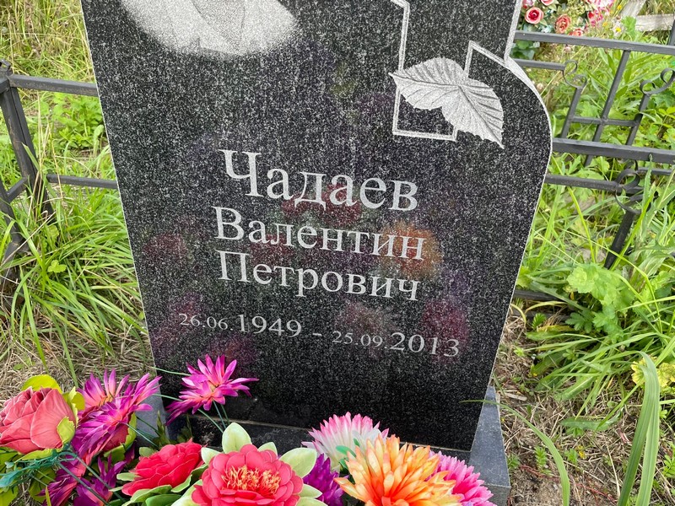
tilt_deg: -34.9
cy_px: 253
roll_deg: -2.4
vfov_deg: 53.1
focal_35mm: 26
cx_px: 338
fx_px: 507
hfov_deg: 67.3
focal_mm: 4.2
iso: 32
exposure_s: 1/812
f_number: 1.6
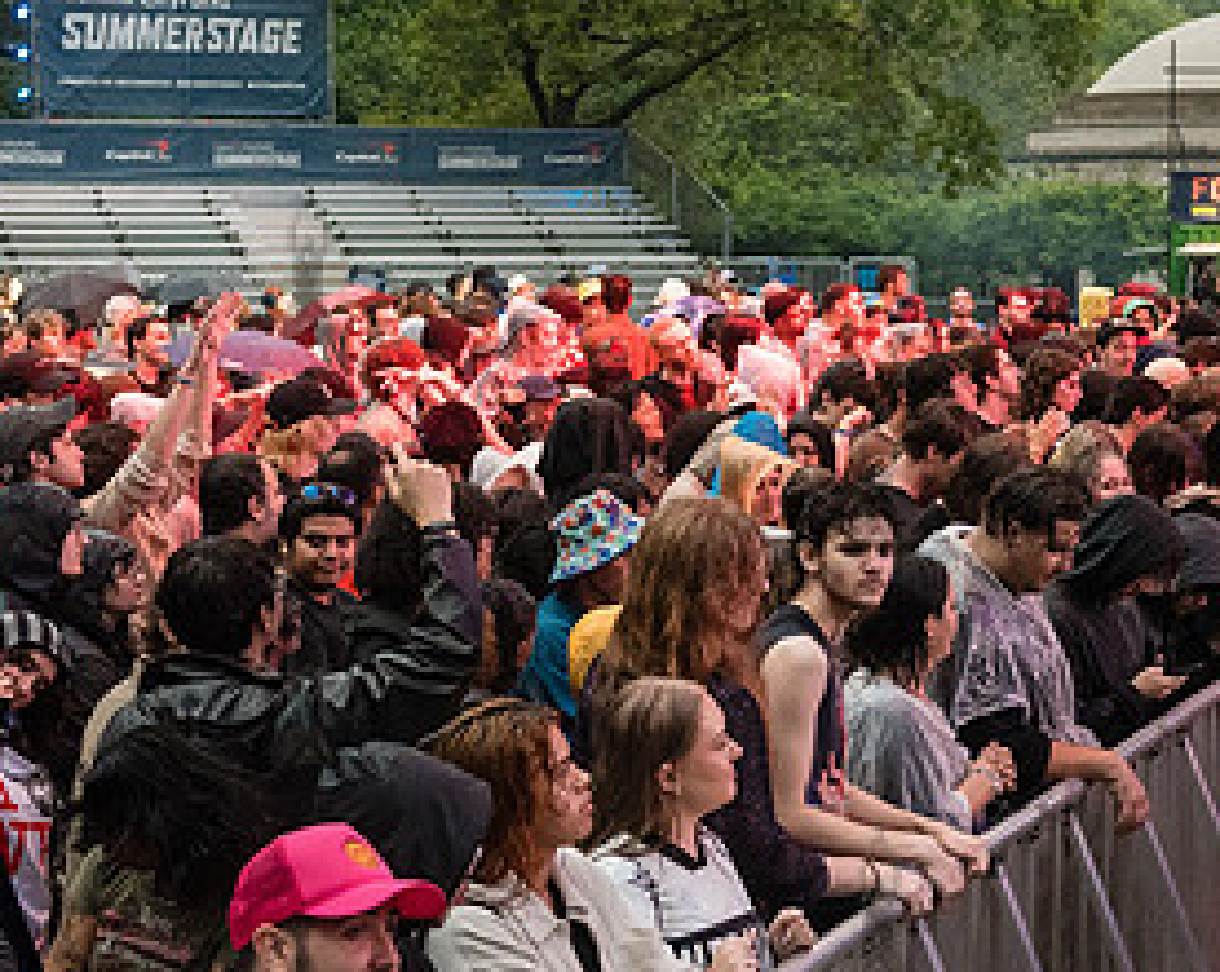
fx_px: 2993
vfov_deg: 18.5
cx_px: 875
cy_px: 475
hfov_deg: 22.9
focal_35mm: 83
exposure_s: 1/500
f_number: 3.5
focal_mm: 42
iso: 5000
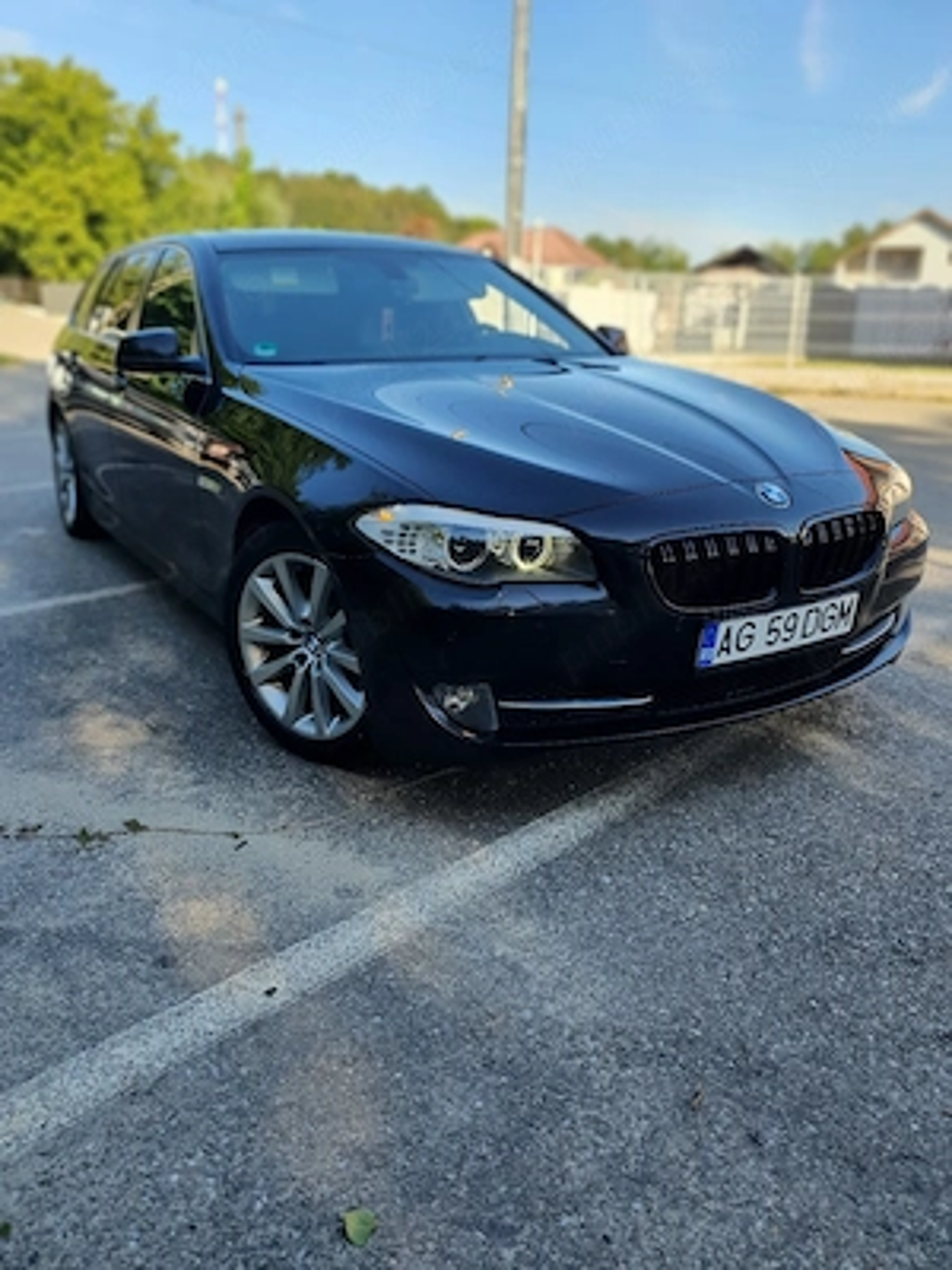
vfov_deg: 67.3
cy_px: 635
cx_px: 476
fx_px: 953
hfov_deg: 53.1
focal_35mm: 26
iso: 50
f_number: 1.5
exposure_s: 1/769
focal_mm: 4.3
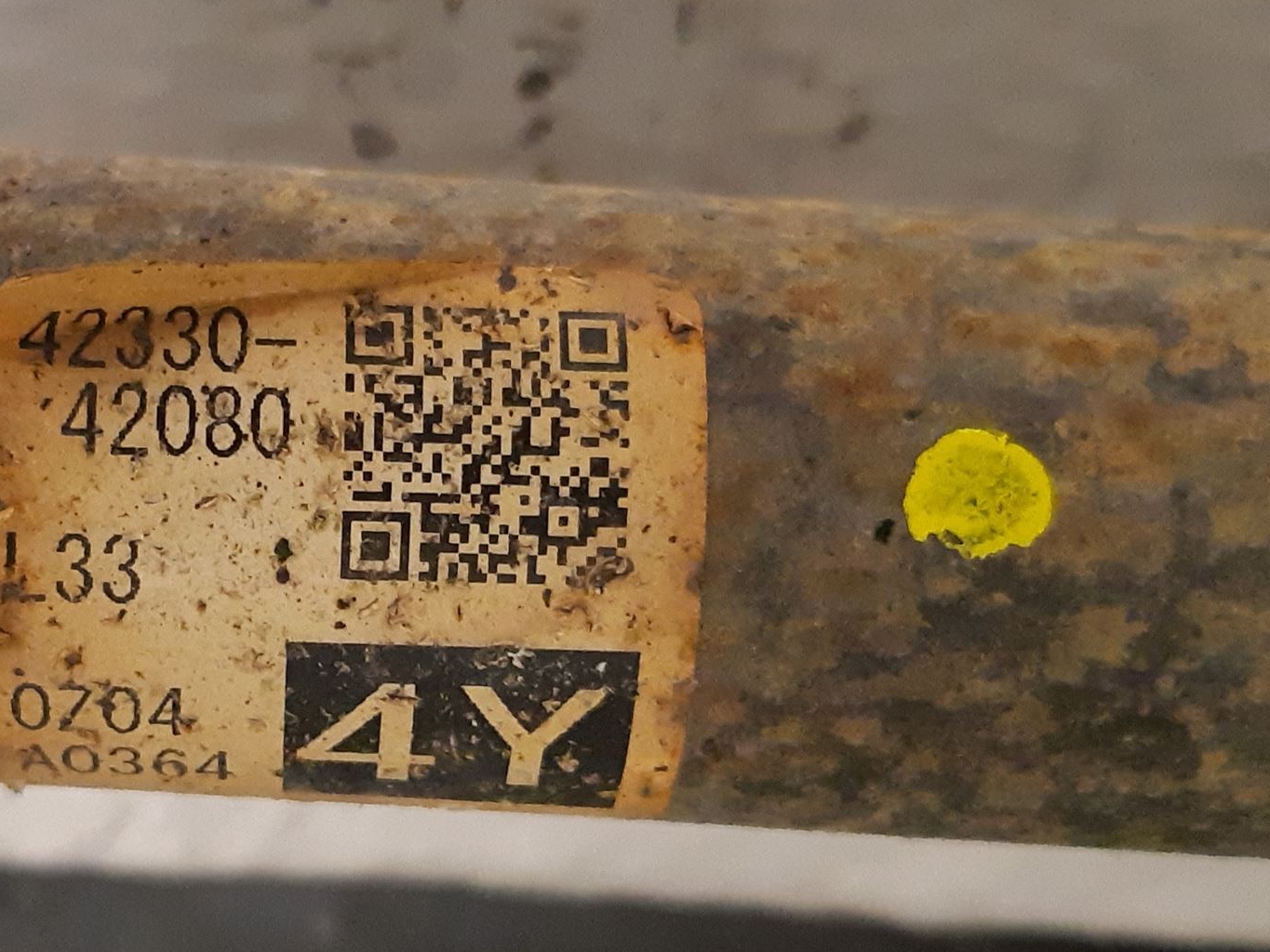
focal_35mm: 39
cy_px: 526
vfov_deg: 36.8
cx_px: 347
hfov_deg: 46.5
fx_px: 1431
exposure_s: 1/25
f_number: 1.7
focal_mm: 3.93
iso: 500
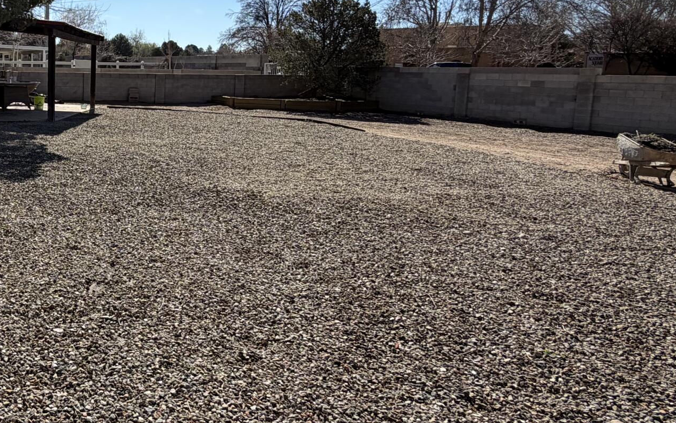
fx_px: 645
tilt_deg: -5.8
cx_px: 60
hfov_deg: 49.0
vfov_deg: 35.9
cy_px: 142
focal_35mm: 35
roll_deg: +0.2
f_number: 2.2
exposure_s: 1/853
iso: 20
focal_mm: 2.22
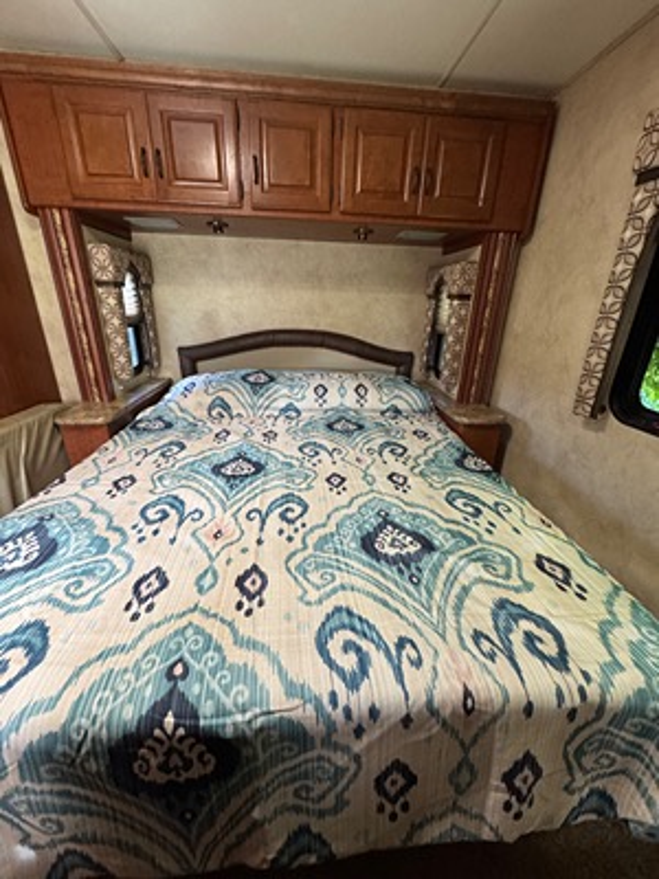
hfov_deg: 85.7
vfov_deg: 102.1
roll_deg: -2.9
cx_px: 330
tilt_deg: -22.4
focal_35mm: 14
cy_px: 440
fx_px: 355
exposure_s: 1/60
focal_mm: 2.22
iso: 400
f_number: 2.2
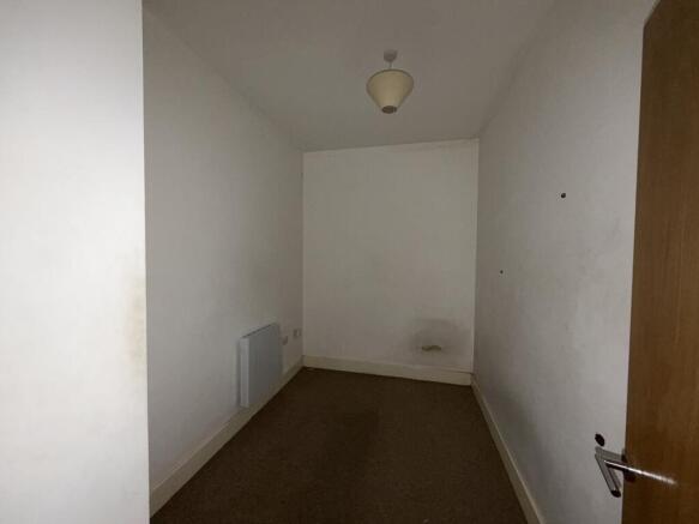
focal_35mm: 14
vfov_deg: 85.7
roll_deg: -0.3
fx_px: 283
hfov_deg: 102.1
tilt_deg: -1.8
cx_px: 350
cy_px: 262
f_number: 2.2
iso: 160
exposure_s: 1/30
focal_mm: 2.22
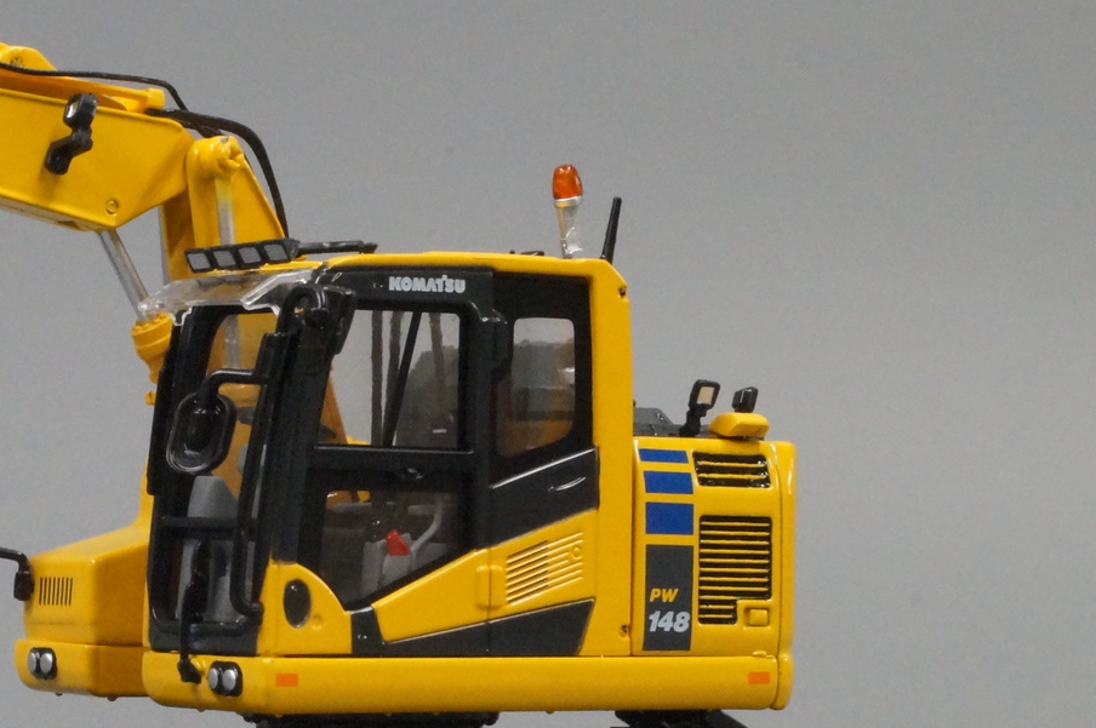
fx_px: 5049
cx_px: -70
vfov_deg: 8.2
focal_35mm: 166
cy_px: 498
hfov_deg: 12.2
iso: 3200
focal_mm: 50
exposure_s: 1/15
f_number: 20
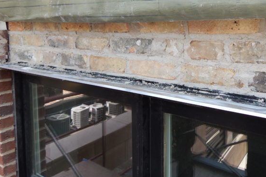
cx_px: 178
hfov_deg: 56.0
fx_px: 244
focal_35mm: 33
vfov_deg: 38.9
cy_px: 45
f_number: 3
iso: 125
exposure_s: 1/200
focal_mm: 4
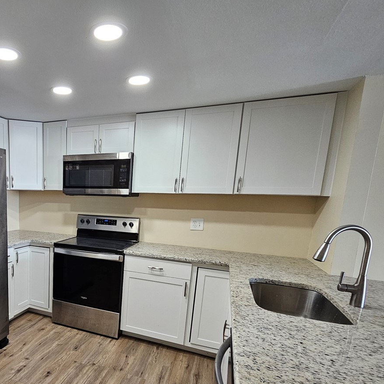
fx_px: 264
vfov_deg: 70.7
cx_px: 76
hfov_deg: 65.6
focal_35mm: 21
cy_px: 245
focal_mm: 2.2
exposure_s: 1/60
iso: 160
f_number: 2.2
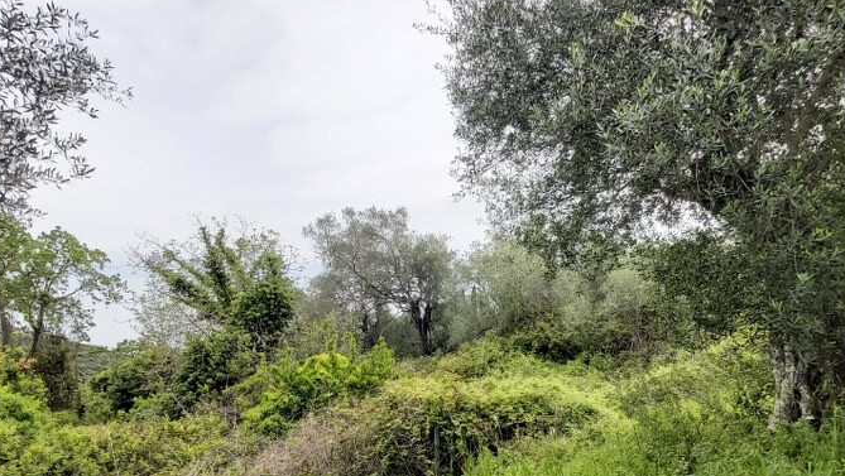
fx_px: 448
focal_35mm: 20
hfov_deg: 86.6
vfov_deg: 53.6
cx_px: 432
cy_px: 352
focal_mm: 1.42
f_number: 2.2
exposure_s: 1/418
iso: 40
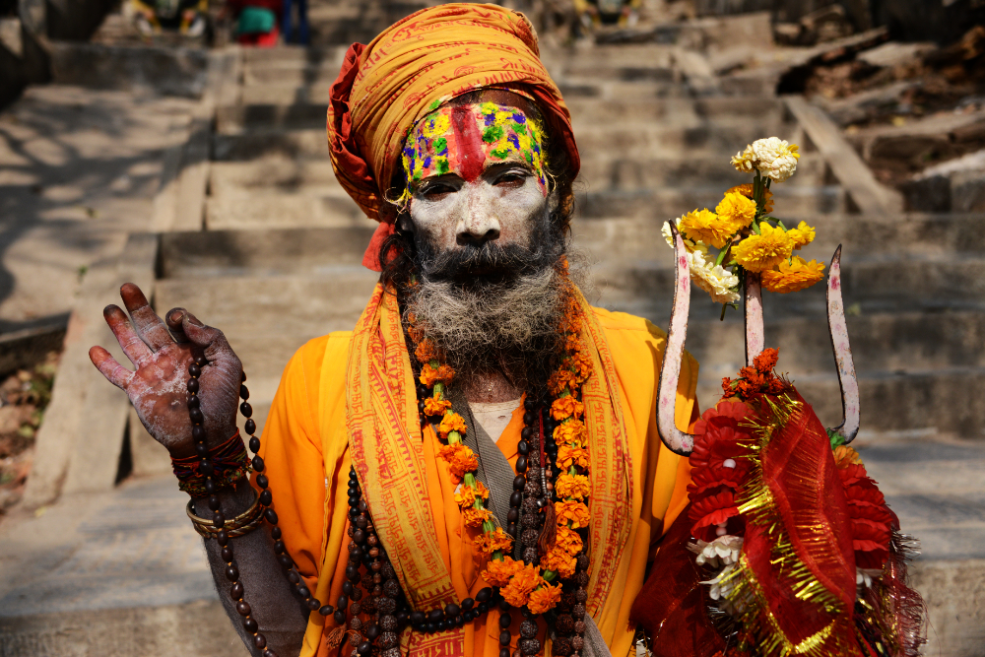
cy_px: 328
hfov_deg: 46.4
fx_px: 1149
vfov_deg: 31.9
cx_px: 492
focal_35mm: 42
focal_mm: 42
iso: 400
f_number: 4
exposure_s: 1/3200
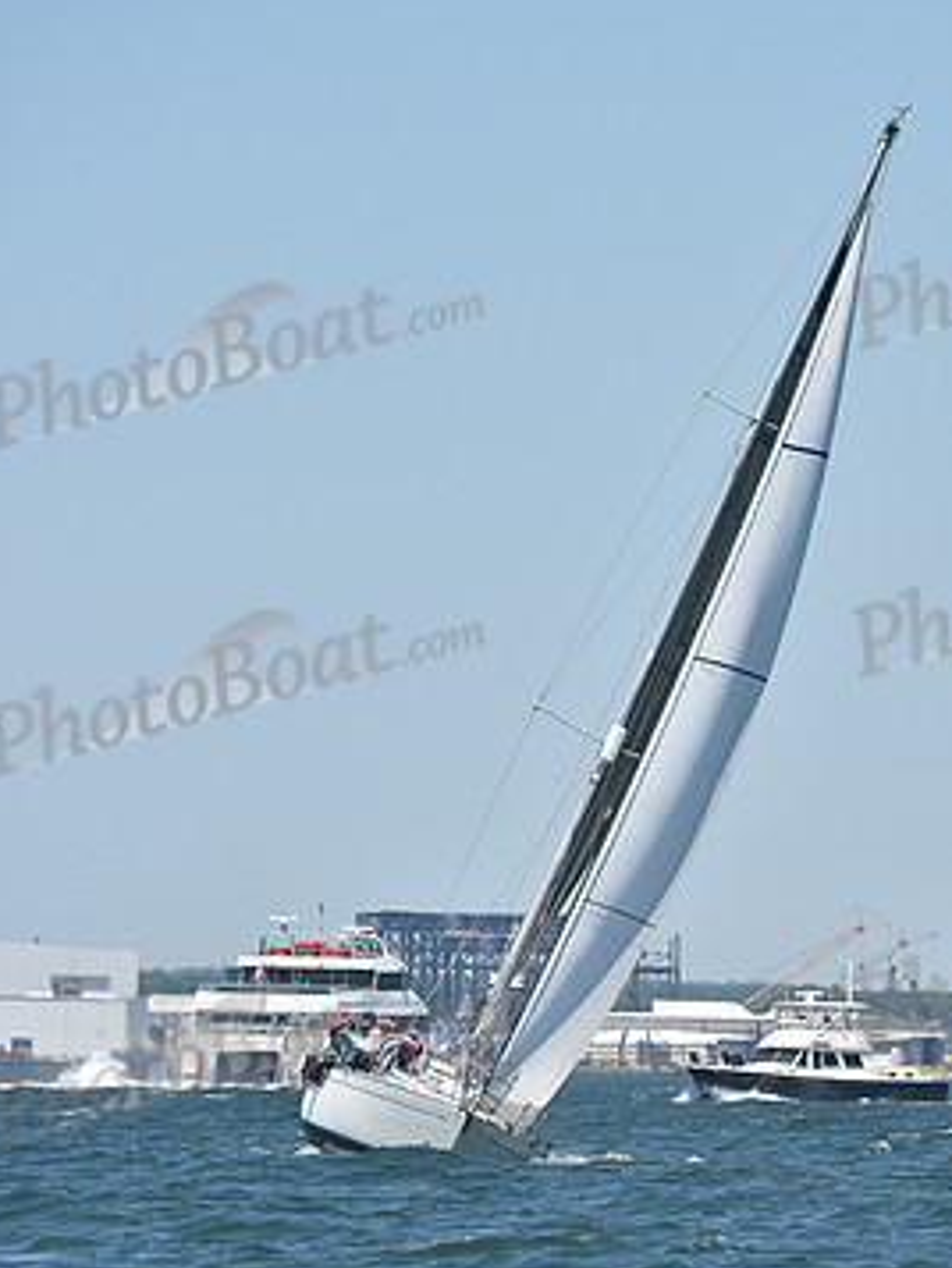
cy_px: 820
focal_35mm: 531
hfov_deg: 2.8
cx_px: 670
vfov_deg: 3.7
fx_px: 19460
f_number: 6.3
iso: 250
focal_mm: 340
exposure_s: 1/1000
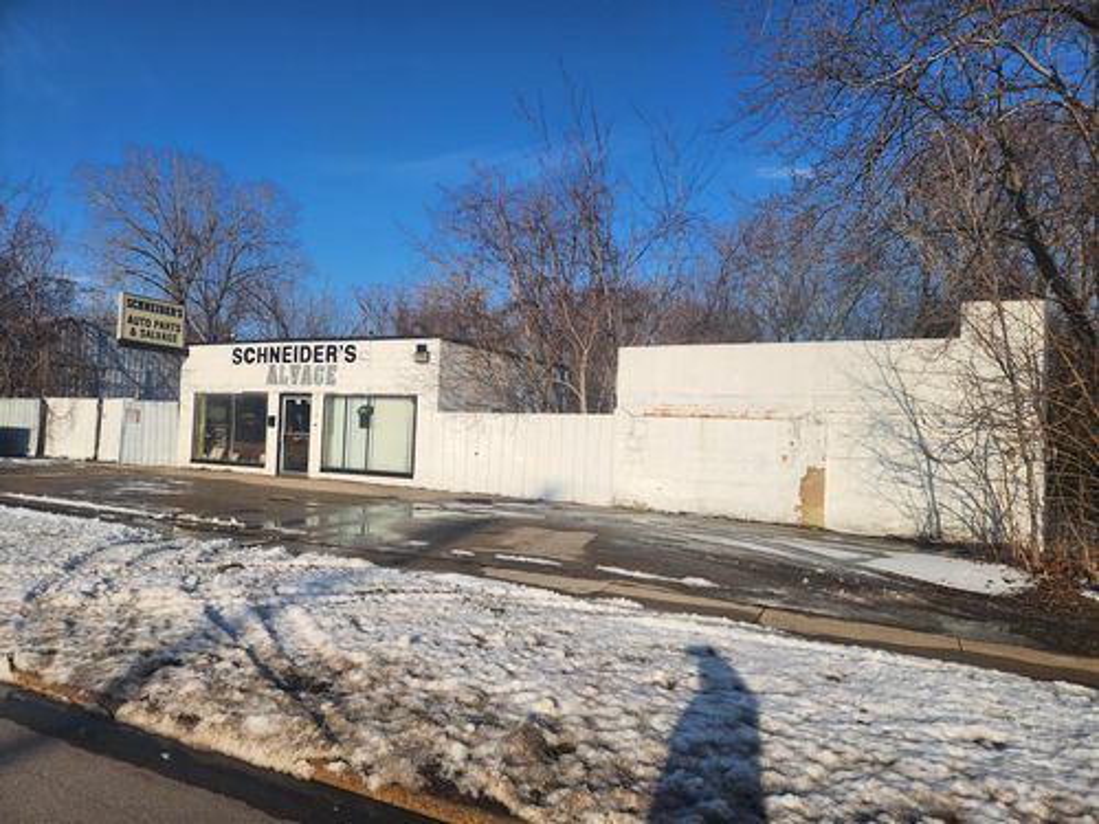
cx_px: 550
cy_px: 412
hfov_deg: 73.9
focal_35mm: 23
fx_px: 730
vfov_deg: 58.9
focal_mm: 6.4
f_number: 1.8
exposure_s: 1/1844
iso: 12
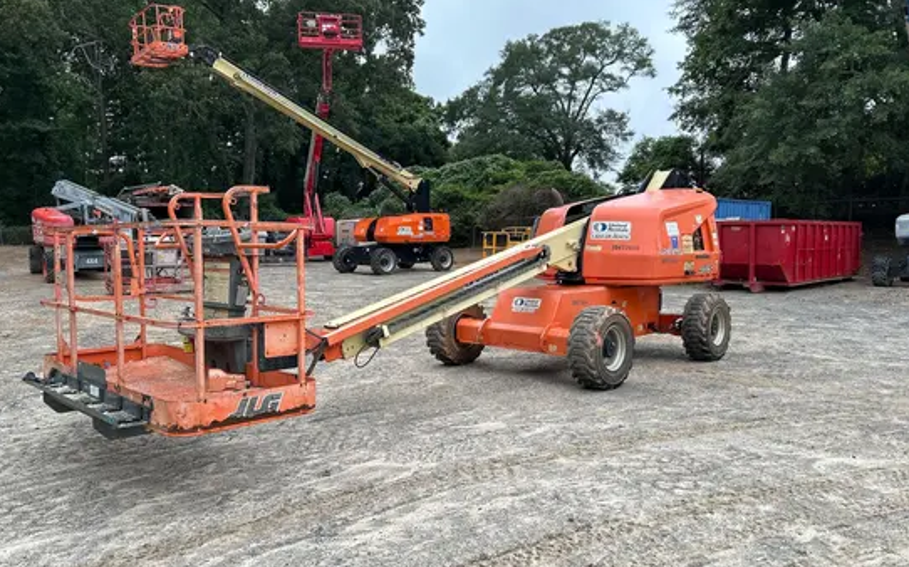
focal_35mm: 28
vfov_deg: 44.5
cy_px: 286
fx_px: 693
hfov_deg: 66.5
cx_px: 454
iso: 40
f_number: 1.5
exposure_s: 1/121
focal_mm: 5.7
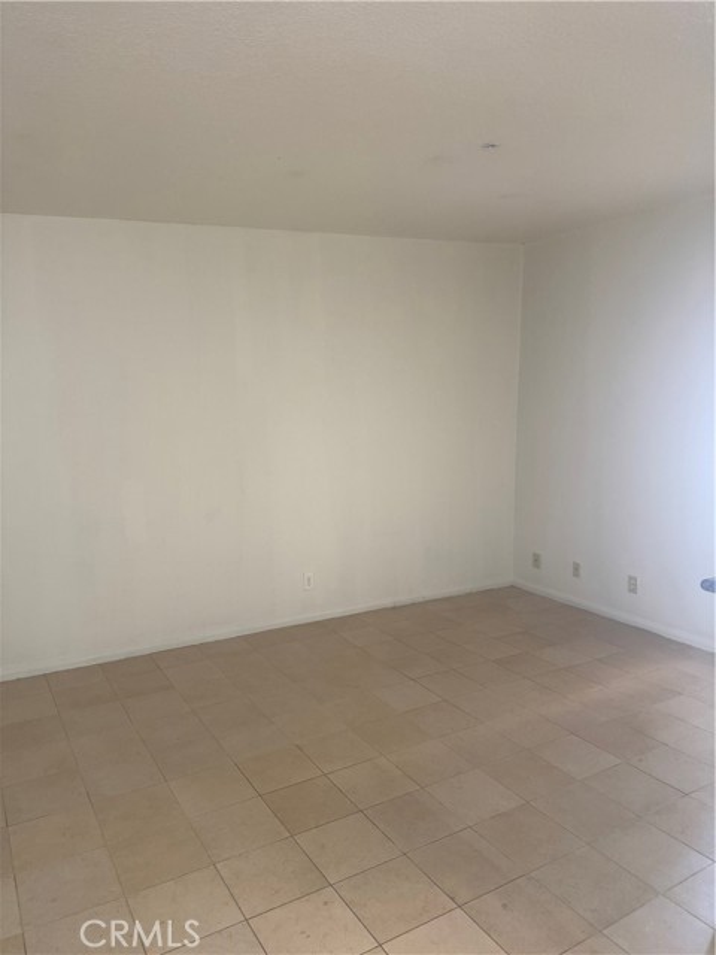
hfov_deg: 56.8
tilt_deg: -5.4
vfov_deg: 71.6
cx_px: 358
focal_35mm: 24
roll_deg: +0.8
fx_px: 662
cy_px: 478
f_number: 1.78
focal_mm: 6.76
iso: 160
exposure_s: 1/60
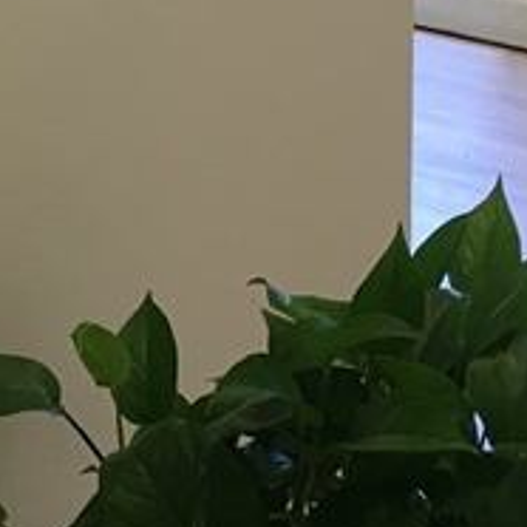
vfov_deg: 11.6
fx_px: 2429
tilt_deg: -8.5
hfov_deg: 11.8
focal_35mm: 141
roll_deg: +2.0
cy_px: -363
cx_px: -275
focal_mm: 4.15
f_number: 2.2
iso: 32
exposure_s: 1/15
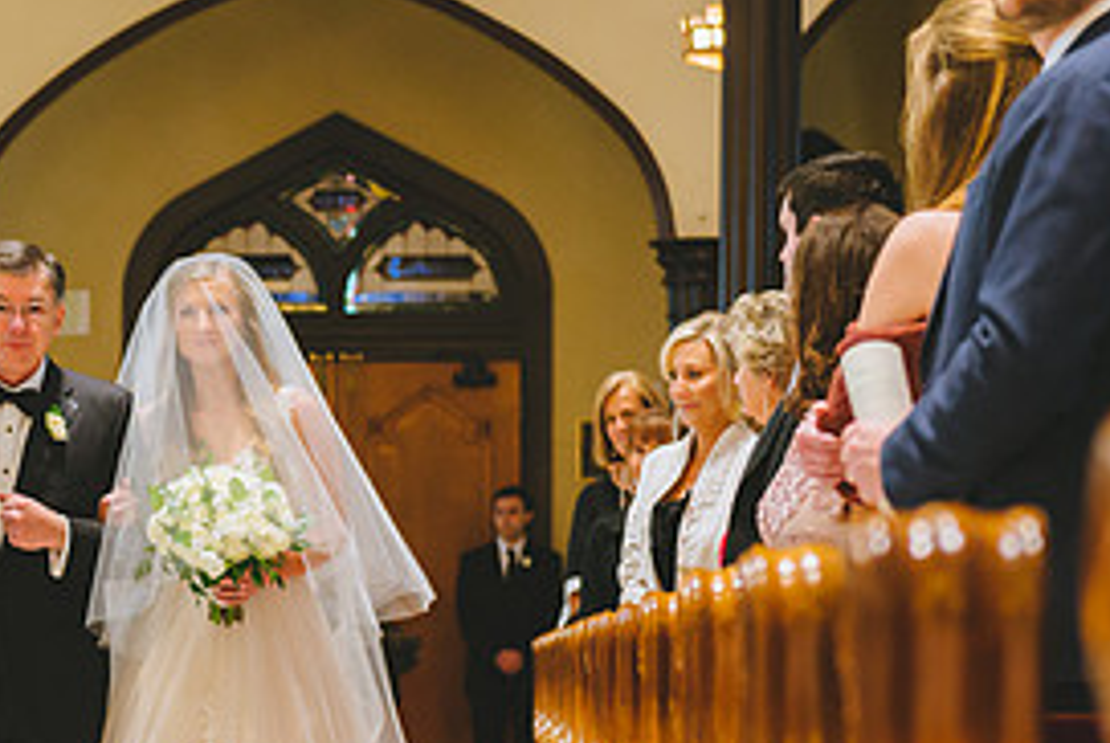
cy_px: 516
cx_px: 53
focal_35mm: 132
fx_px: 4074
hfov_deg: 15.3
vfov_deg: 10.4
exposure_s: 1/125
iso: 2500
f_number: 3.5
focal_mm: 62
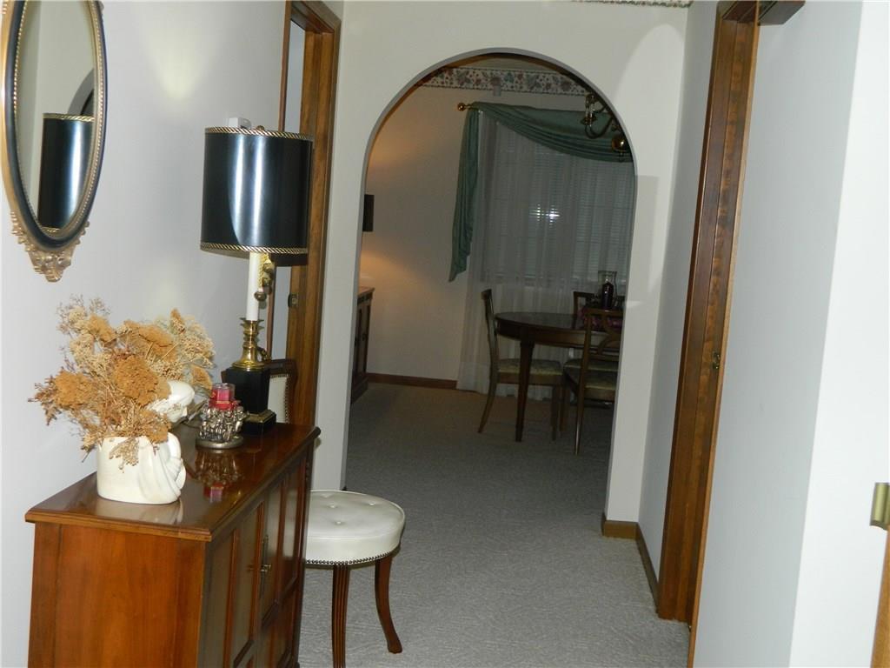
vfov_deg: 35.1
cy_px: 334
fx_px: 1054
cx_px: 445
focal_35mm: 41
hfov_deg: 45.8
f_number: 3.5
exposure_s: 1/40
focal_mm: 7.3
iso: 200
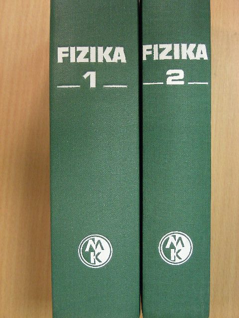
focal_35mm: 70
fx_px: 644
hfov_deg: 21.0
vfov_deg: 27.8
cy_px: 159
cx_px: 120
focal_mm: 11.7
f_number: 3.5
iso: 200
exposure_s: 1/9.9
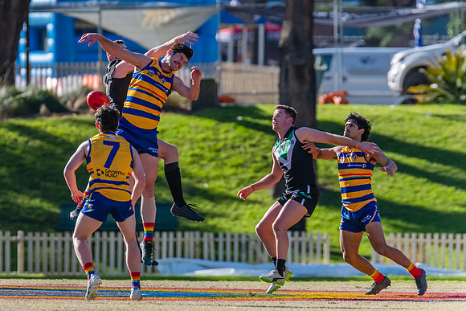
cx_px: 109
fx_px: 8395
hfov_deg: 3.2
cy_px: 109
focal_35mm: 648
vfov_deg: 2.1
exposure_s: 1/1600
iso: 800
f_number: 5.6
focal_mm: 420
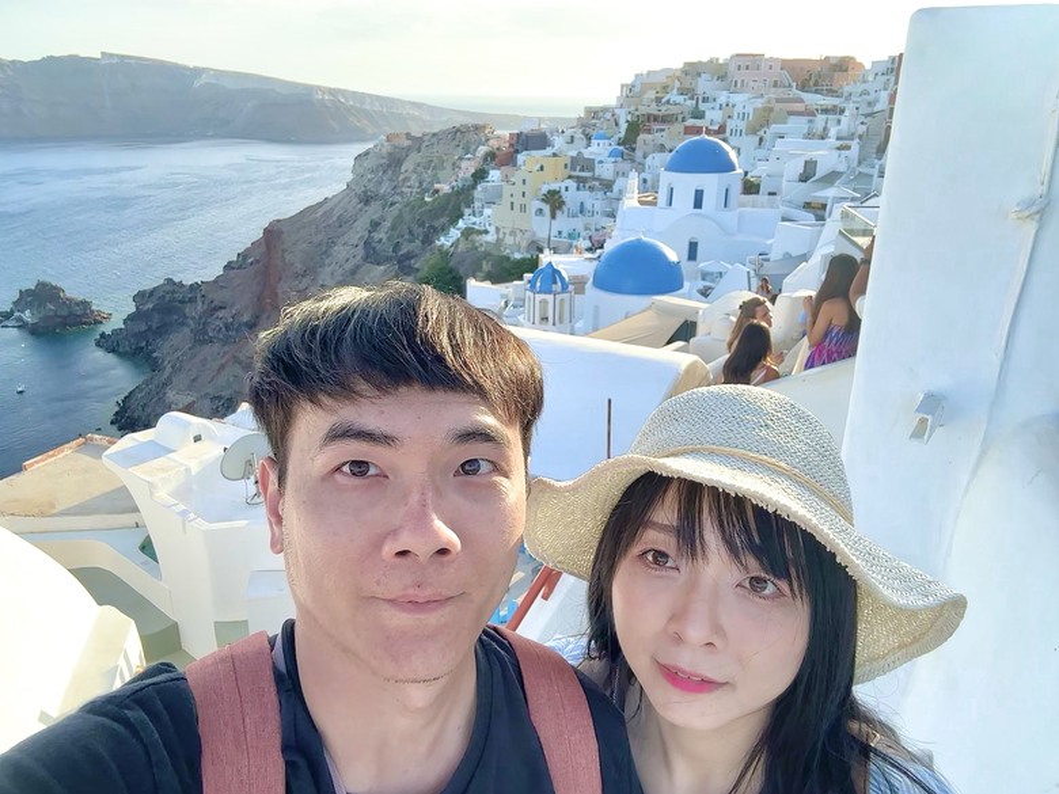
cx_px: 530
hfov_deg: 73.9
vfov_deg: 58.9
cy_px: 397
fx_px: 704
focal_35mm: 23
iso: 25
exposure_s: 1/299
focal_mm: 2.69
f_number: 1.9
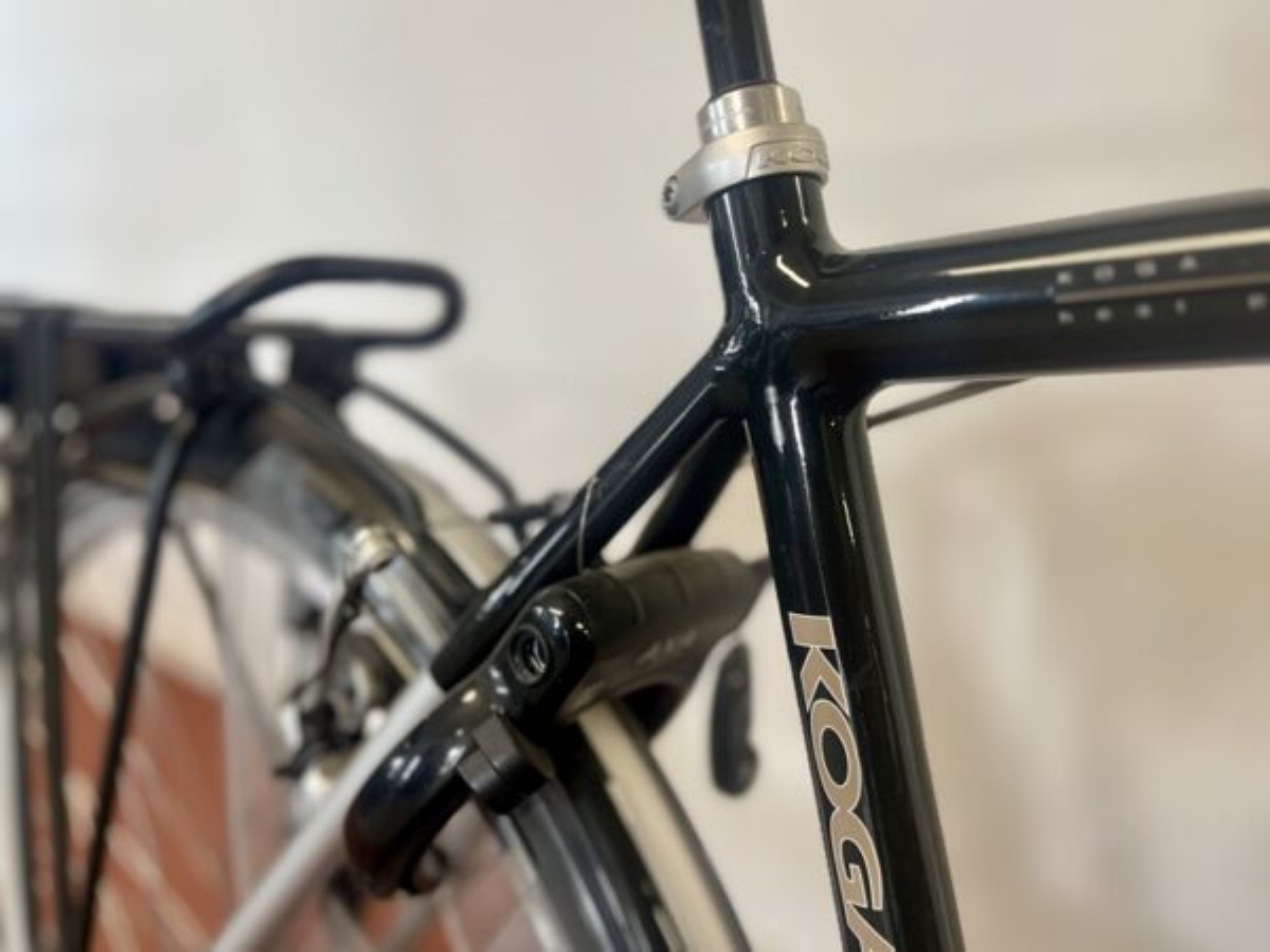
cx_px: 635
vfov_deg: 53.1
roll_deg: +1.4
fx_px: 954
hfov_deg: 67.3
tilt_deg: -16.3
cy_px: 476
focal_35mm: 26
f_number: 1.6
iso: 125
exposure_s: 1/100
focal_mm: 5.1
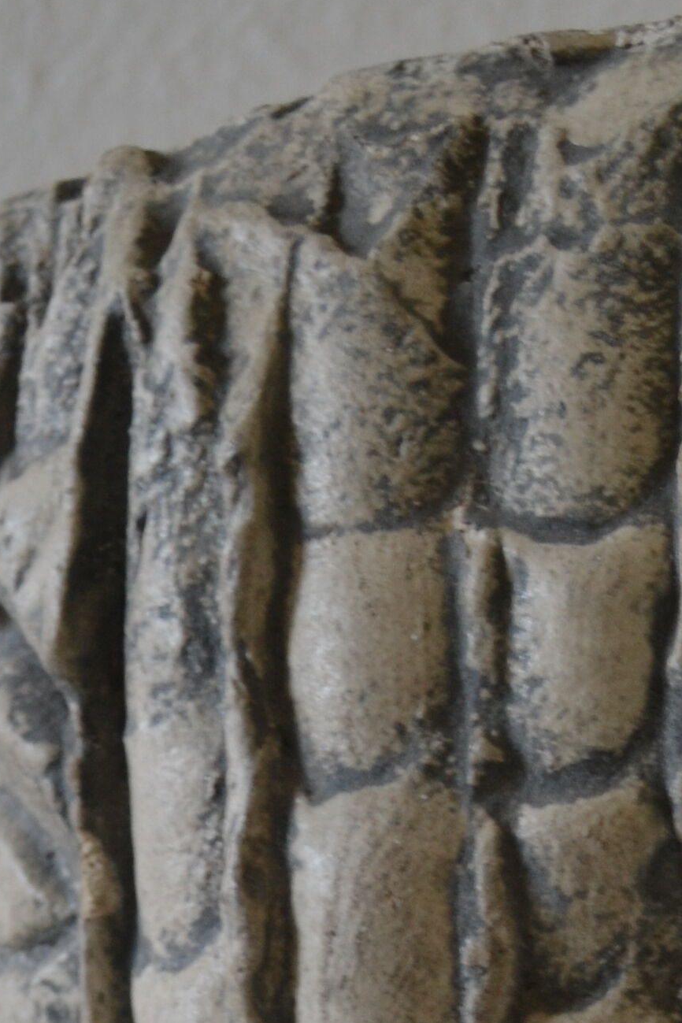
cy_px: 1620
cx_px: 733
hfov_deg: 9.1
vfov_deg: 12.9
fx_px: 4234
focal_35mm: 149
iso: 400
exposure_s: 1/15
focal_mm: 28
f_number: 4.5
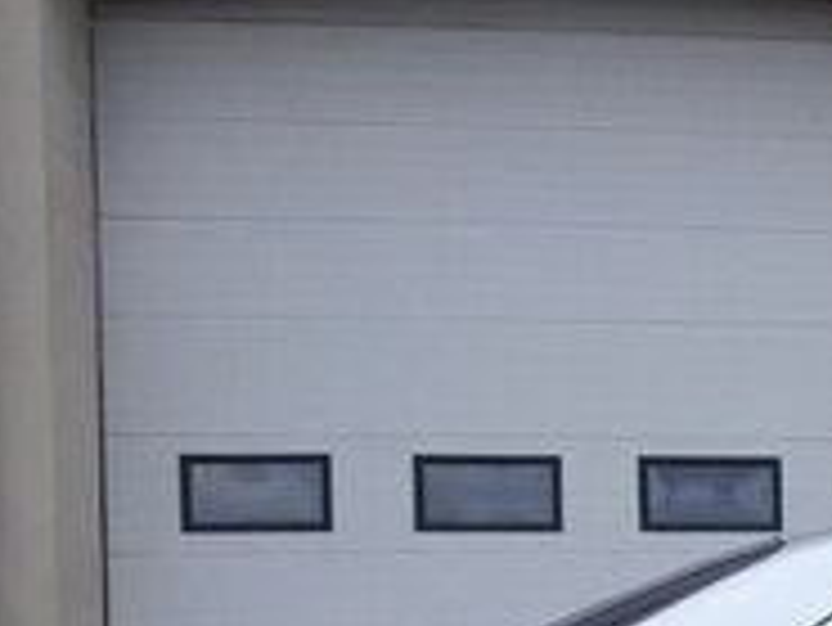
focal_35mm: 100
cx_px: 1232
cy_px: 709
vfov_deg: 14.4
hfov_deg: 17.7
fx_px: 2405
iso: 64
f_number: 1.9
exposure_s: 1/50
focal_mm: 3.7
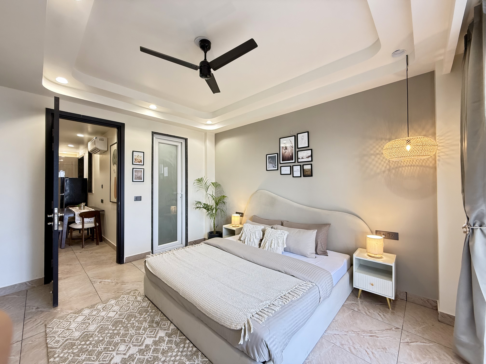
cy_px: 182
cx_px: 243
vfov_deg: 85.7
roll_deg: +0.4
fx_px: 197
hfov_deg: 102.1
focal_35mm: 14
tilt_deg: -0.1
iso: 200
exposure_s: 1/50
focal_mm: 2.22
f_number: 2.2
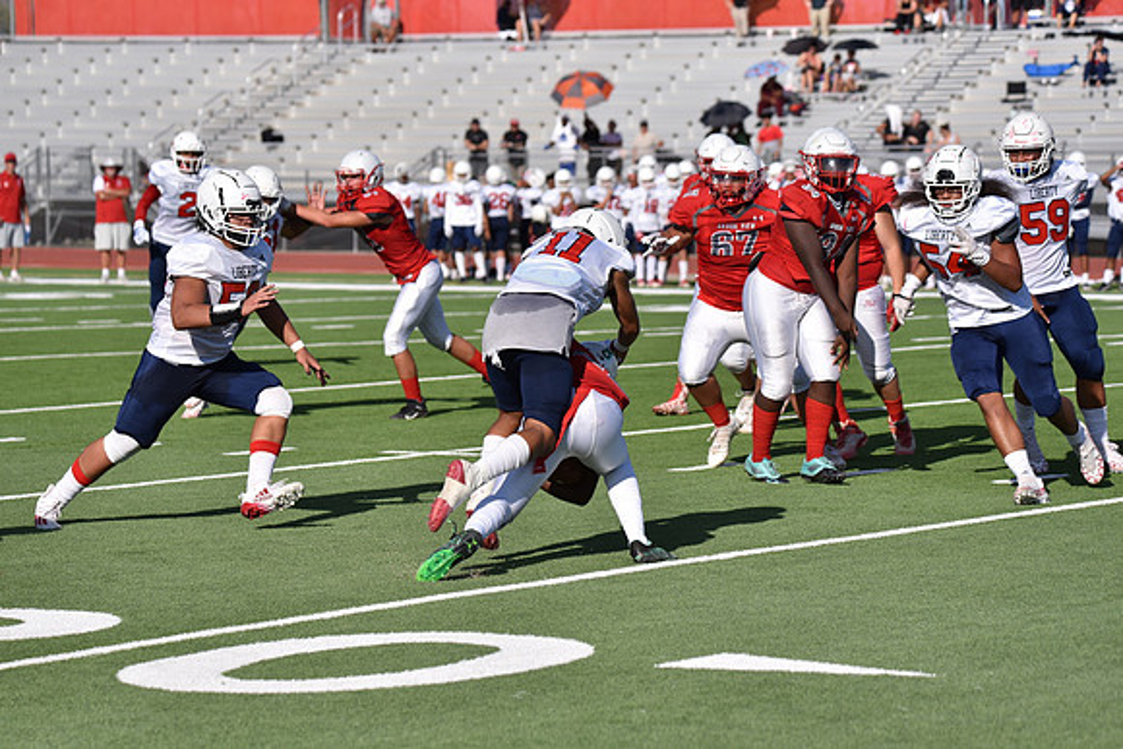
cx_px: 562
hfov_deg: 13.7
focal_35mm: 150
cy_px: 374
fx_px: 4680
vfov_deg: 9.2
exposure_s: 1/4000
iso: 400
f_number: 5.6
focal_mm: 150
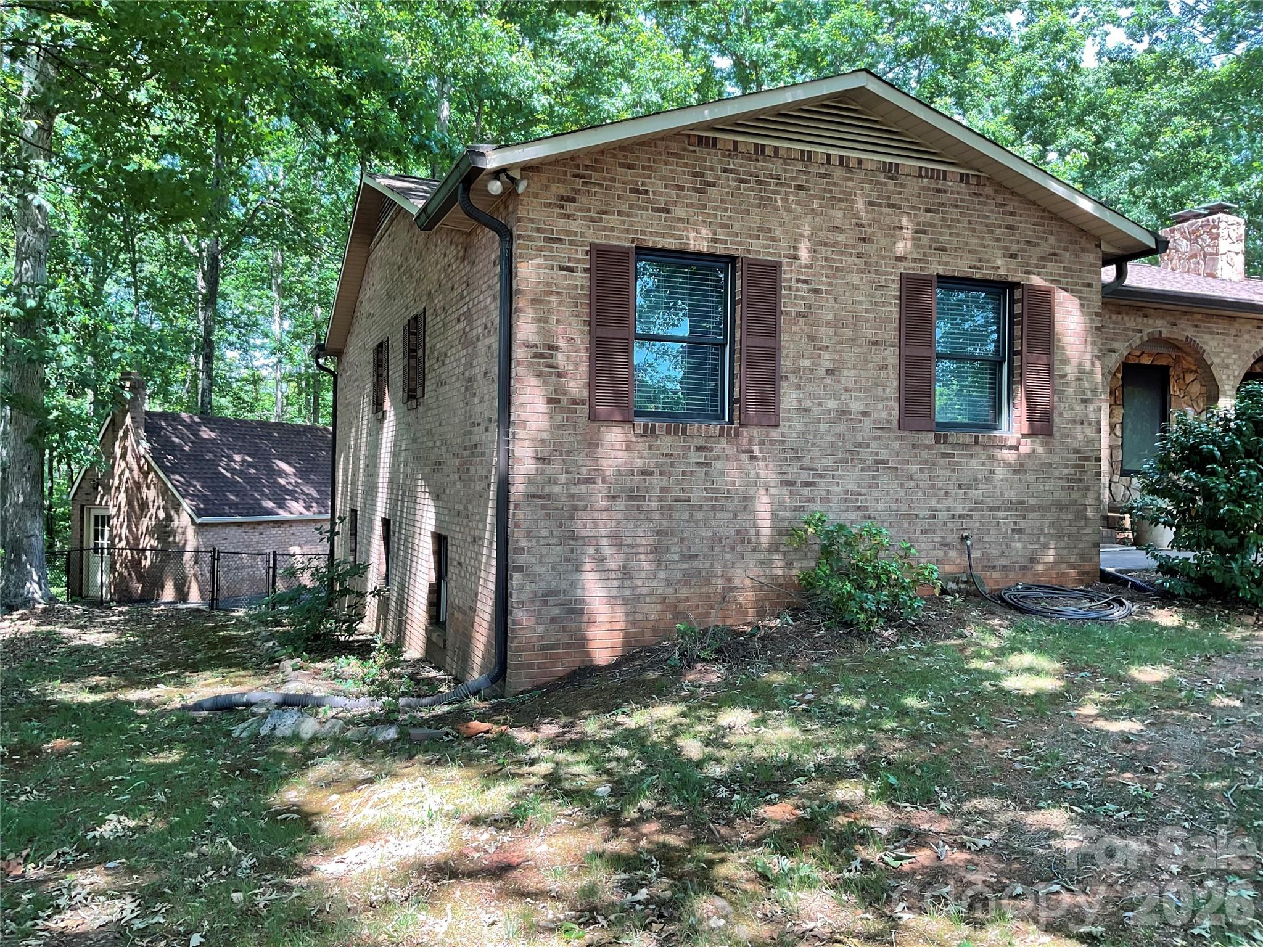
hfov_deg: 61.7
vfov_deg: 48.2
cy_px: 474
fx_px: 1058
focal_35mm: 29
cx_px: 632
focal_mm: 3
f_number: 1.8
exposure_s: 1/120
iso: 32
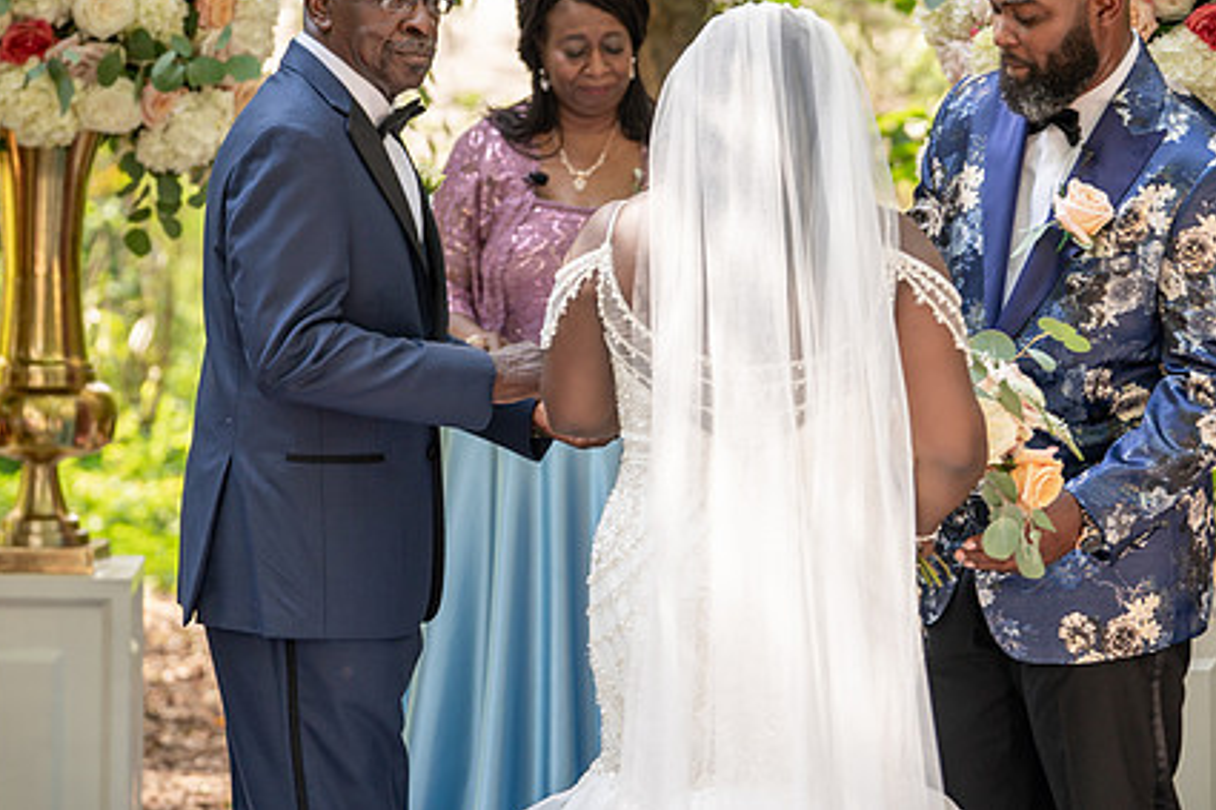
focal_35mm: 158
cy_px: 241
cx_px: 648
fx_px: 5335
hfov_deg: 13.0
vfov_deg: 8.7
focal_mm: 112
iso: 200
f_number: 4
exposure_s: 1/160
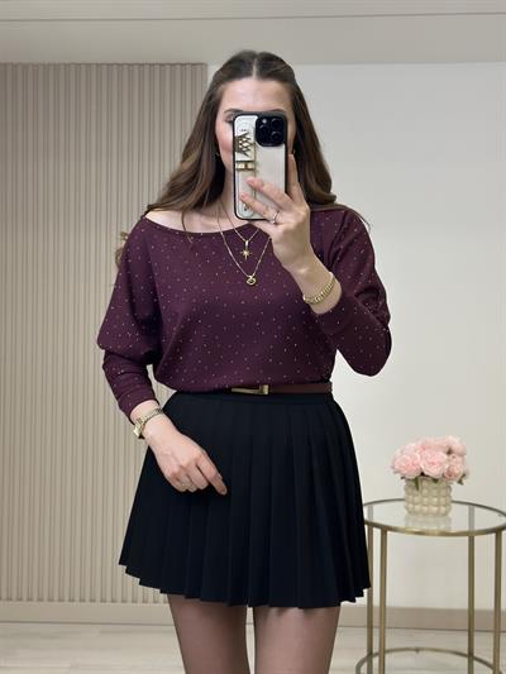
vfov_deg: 39.6
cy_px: 337
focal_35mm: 48
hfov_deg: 30.3
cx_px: 253
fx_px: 935
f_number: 1.78
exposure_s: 1/228
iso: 80
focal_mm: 6.86
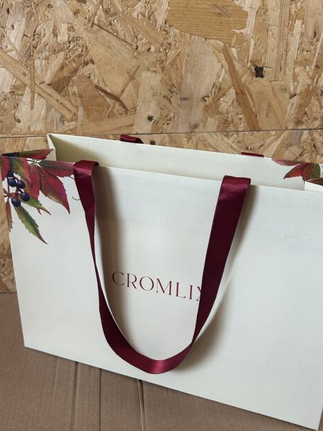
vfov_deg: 54.0
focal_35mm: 34
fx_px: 423
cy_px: 211
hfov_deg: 41.8
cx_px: 174
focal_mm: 5.7
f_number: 1.5
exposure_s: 1/110
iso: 125
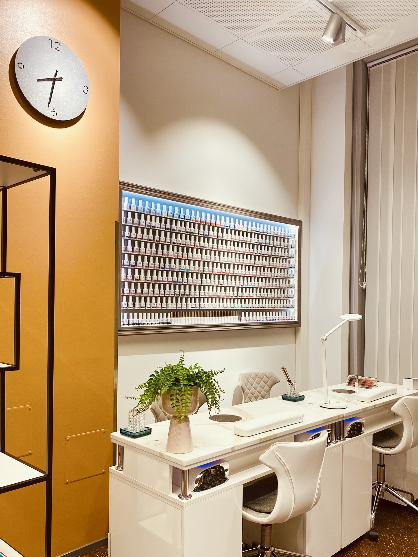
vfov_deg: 61.5
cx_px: 212
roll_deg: -1.3
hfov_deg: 48.2
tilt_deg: -0.6
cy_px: 309
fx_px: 467
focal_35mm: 29
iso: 64
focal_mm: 4.25
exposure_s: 1/100
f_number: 1.8
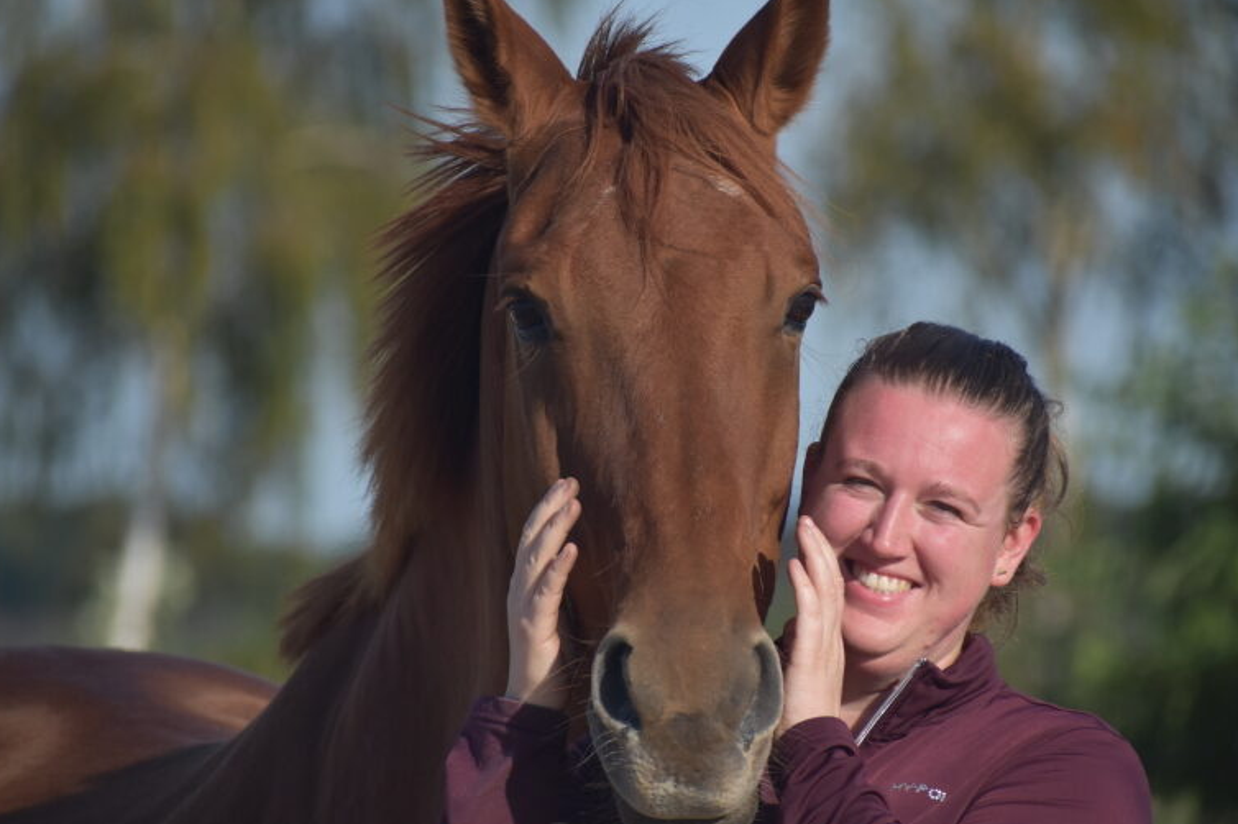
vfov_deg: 3.6
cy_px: 419
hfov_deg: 5.4
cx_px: 611
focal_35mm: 382
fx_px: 13130
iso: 400
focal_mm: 240
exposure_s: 1/2000
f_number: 6
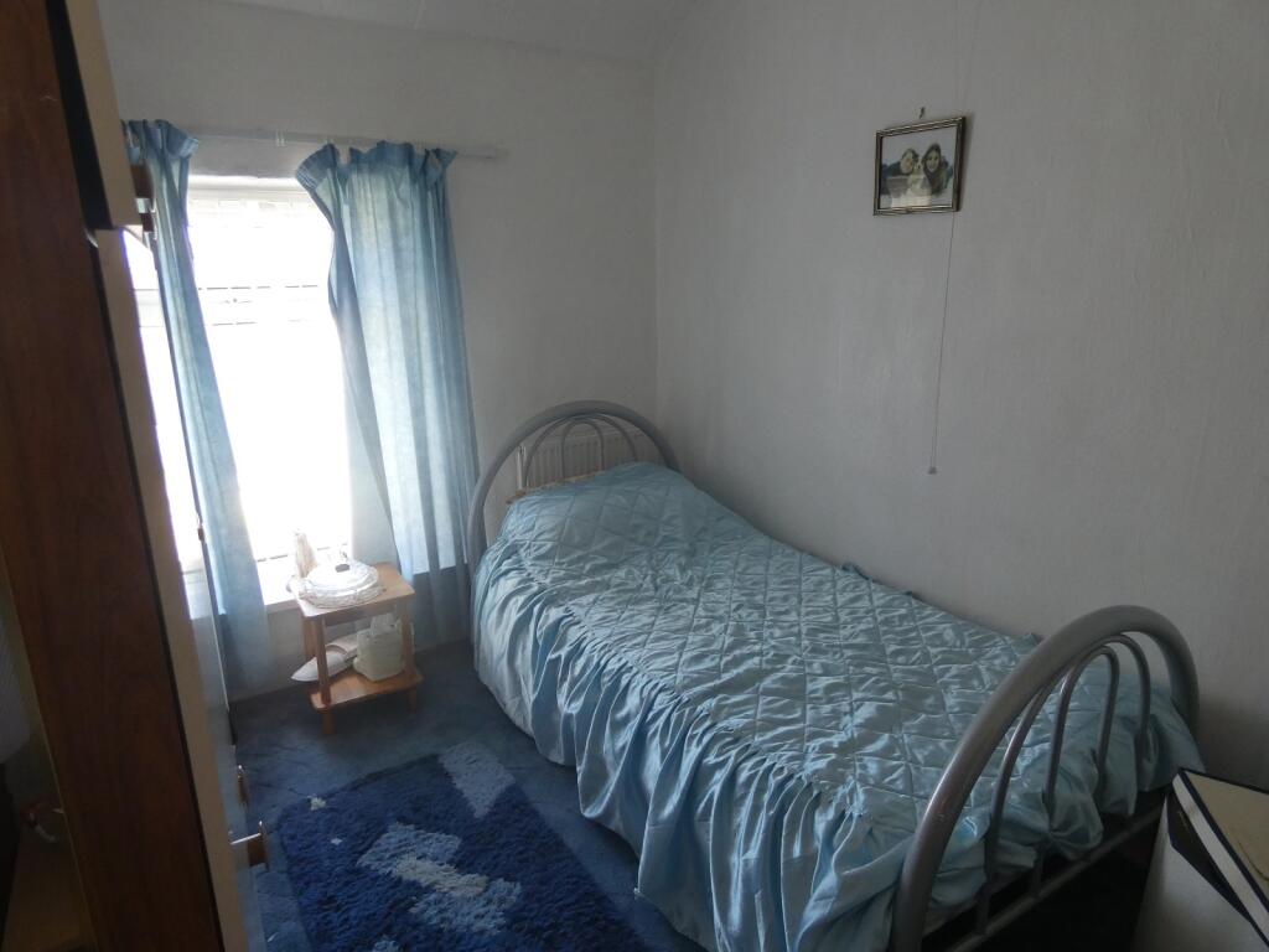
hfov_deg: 81.7
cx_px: 634
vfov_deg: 66.0
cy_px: 476
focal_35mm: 20
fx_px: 733
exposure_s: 1/60
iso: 250
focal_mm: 3.6
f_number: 2.8
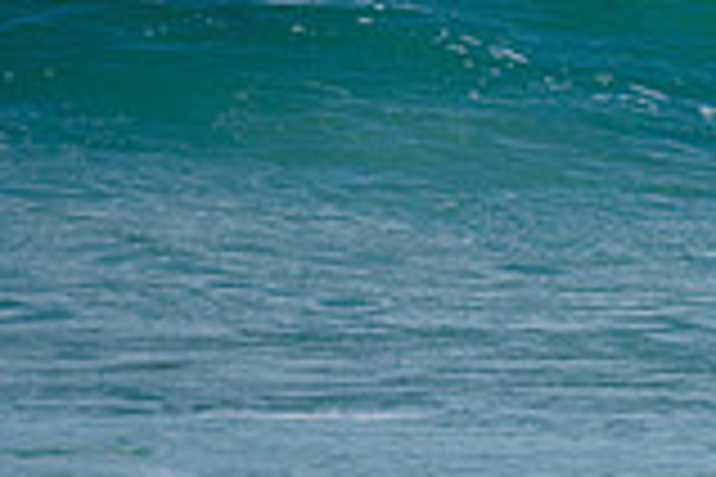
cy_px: -29
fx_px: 28220
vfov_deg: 1.0
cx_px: 1301
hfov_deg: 1.5
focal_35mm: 1419
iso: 250
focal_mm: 390
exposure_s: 1/2000
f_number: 5.6
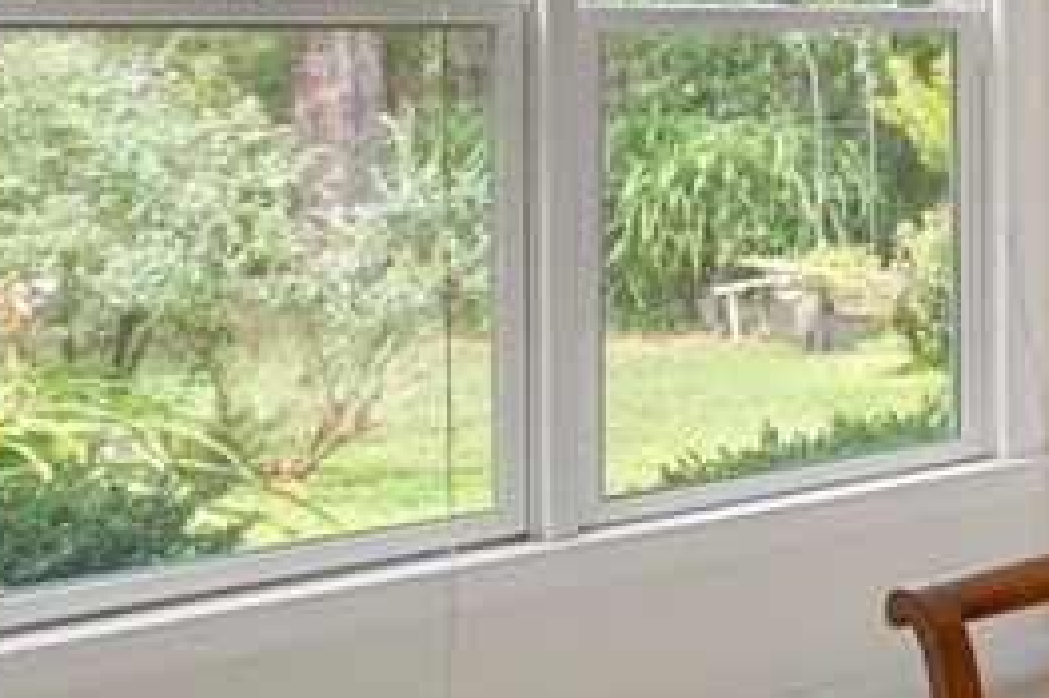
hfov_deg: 21.9
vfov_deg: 20.3
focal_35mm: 66
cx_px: 1787
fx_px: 1922
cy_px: 114
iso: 800
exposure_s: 1/15
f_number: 7.1
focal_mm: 16
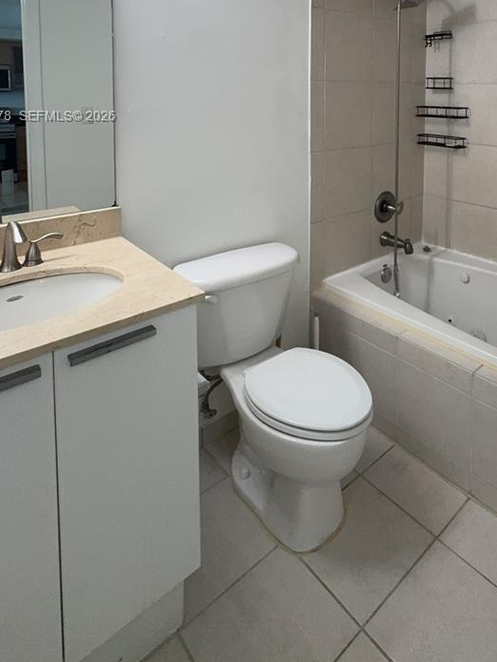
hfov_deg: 54.4
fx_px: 459
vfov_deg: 64.2
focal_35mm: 24
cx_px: 366
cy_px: 117
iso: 100
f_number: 2.2
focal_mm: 2.22
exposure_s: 1/60
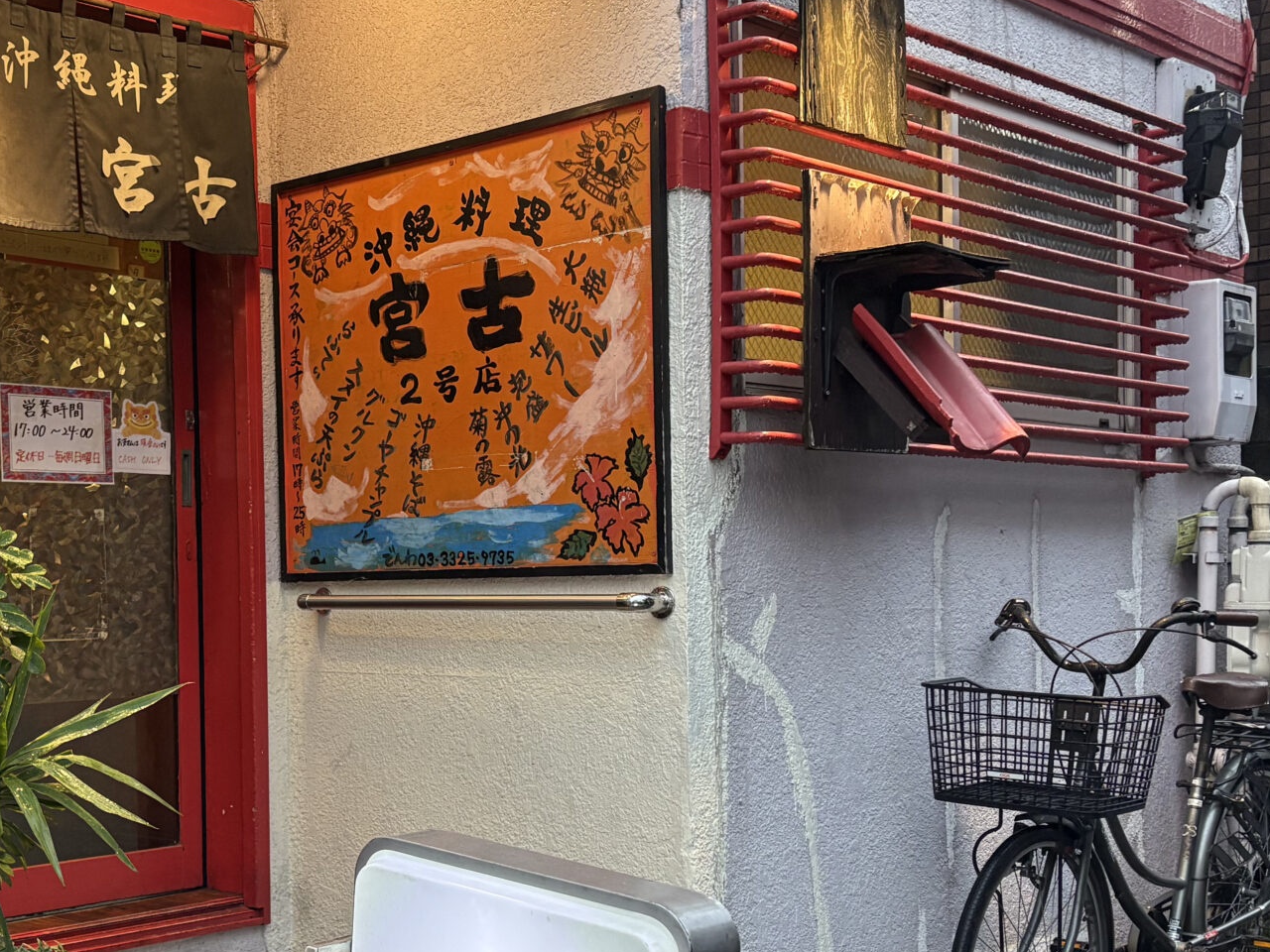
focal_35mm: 52
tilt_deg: -1.6
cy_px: 609
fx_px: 1908
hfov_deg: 36.1
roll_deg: +1.0
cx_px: 347
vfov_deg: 27.9
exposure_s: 1/100
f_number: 1.6
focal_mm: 5.96
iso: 250
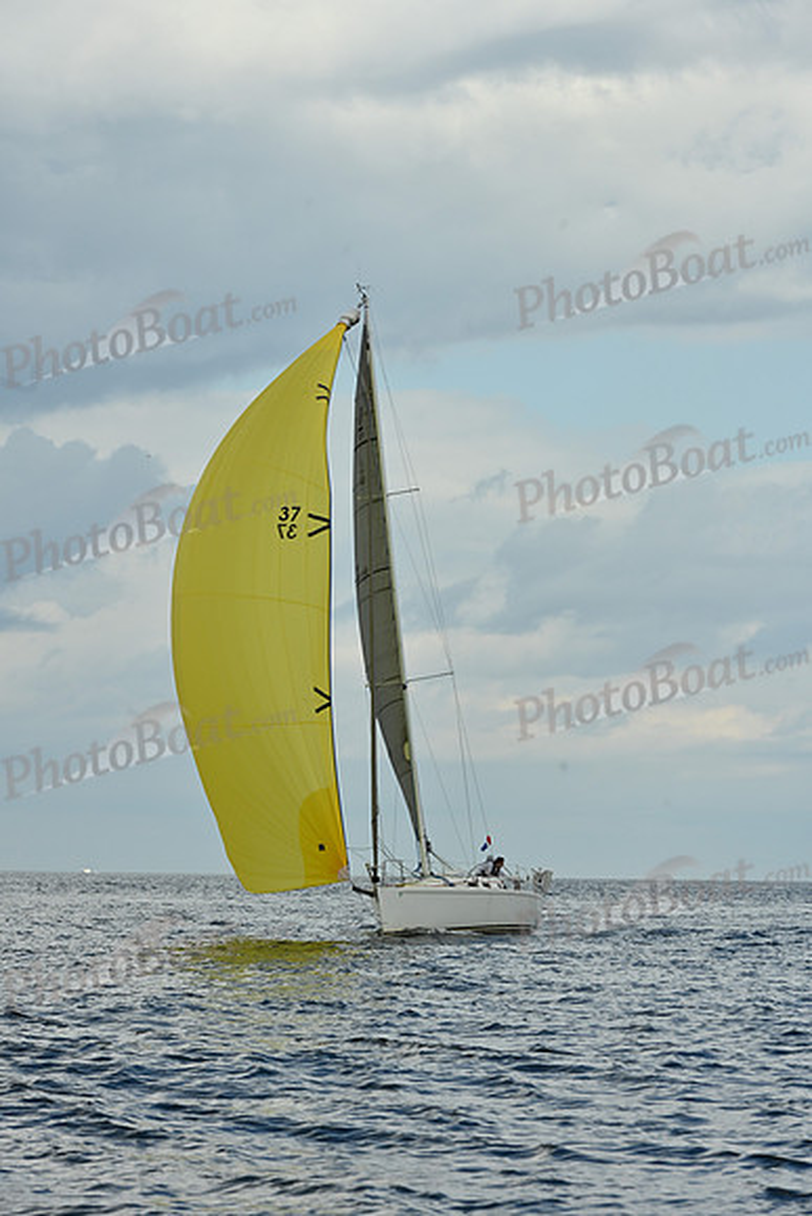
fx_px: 5241
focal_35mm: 155
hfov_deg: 8.9
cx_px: 406
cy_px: 608
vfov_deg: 13.2
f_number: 10
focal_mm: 155
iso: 250
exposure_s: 1/800
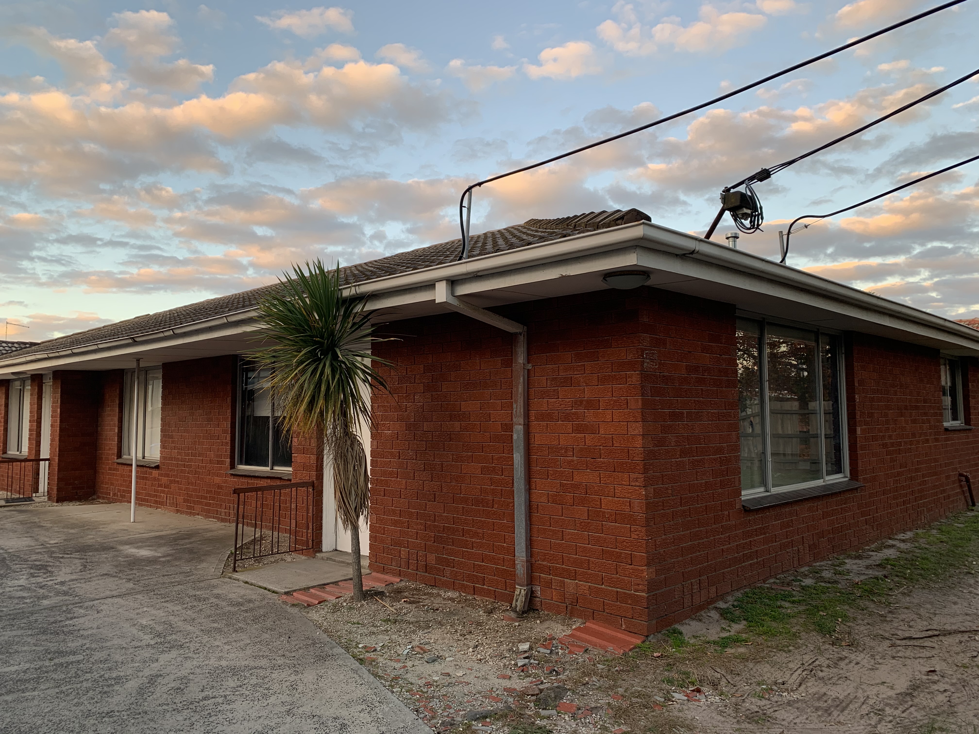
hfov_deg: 67.3
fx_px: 735
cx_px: 490
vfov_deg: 53.1
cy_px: 367
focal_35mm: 26
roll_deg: +1.1
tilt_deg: +5.5
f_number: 1.8
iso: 25
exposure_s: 1/122
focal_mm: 4.25
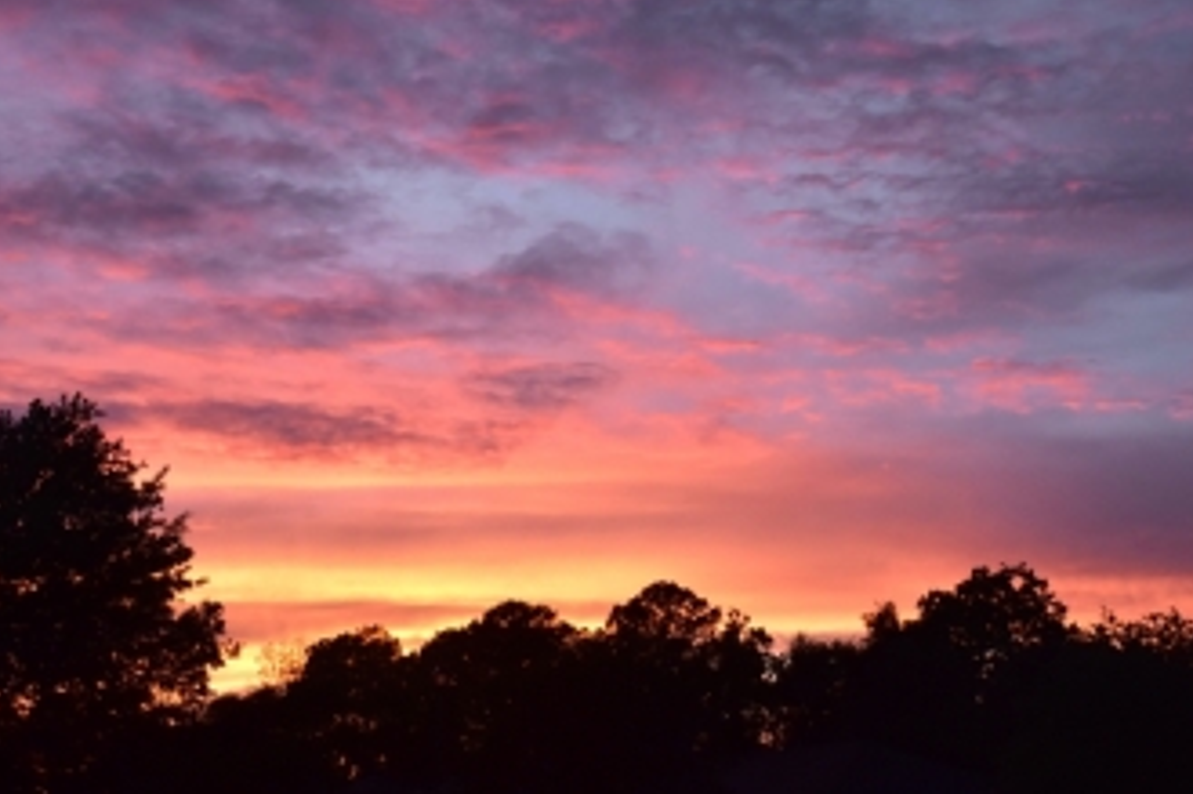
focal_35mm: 56
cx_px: 740
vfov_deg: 24.0
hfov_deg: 35.5
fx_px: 1855
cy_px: 263
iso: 800
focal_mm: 24
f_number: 7.1
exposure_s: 1/200
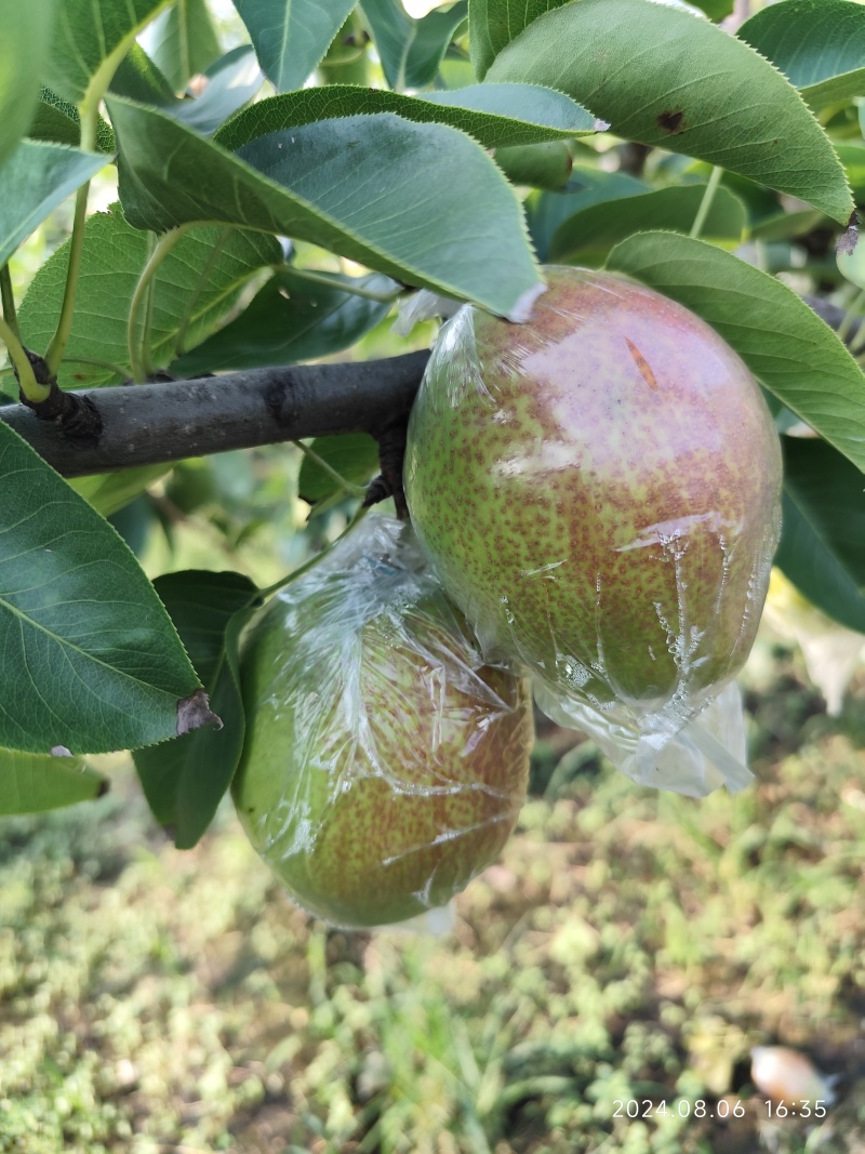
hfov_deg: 58.9
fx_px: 766
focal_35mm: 23
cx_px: 432
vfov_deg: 73.9
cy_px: 577
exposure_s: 1/115
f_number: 1.65
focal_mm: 6.19
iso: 50
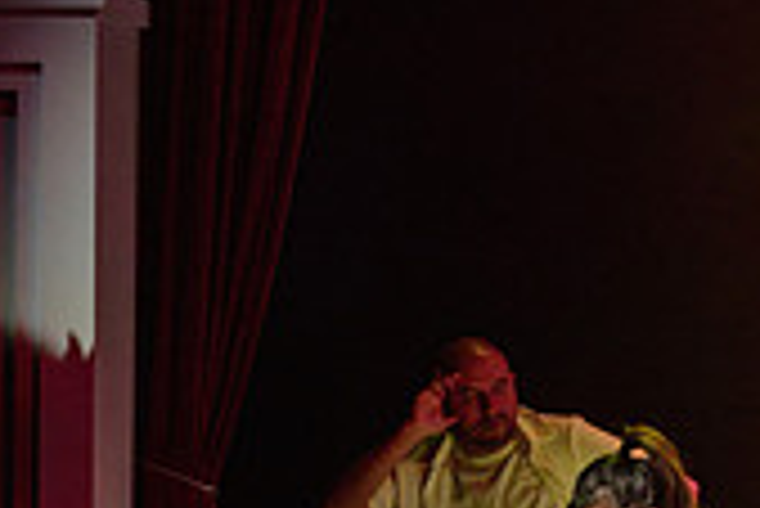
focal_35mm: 379
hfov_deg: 5.4
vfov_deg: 3.6
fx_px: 8008
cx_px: 1361
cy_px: 340
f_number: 2.8
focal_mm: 102
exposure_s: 1/250
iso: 1600
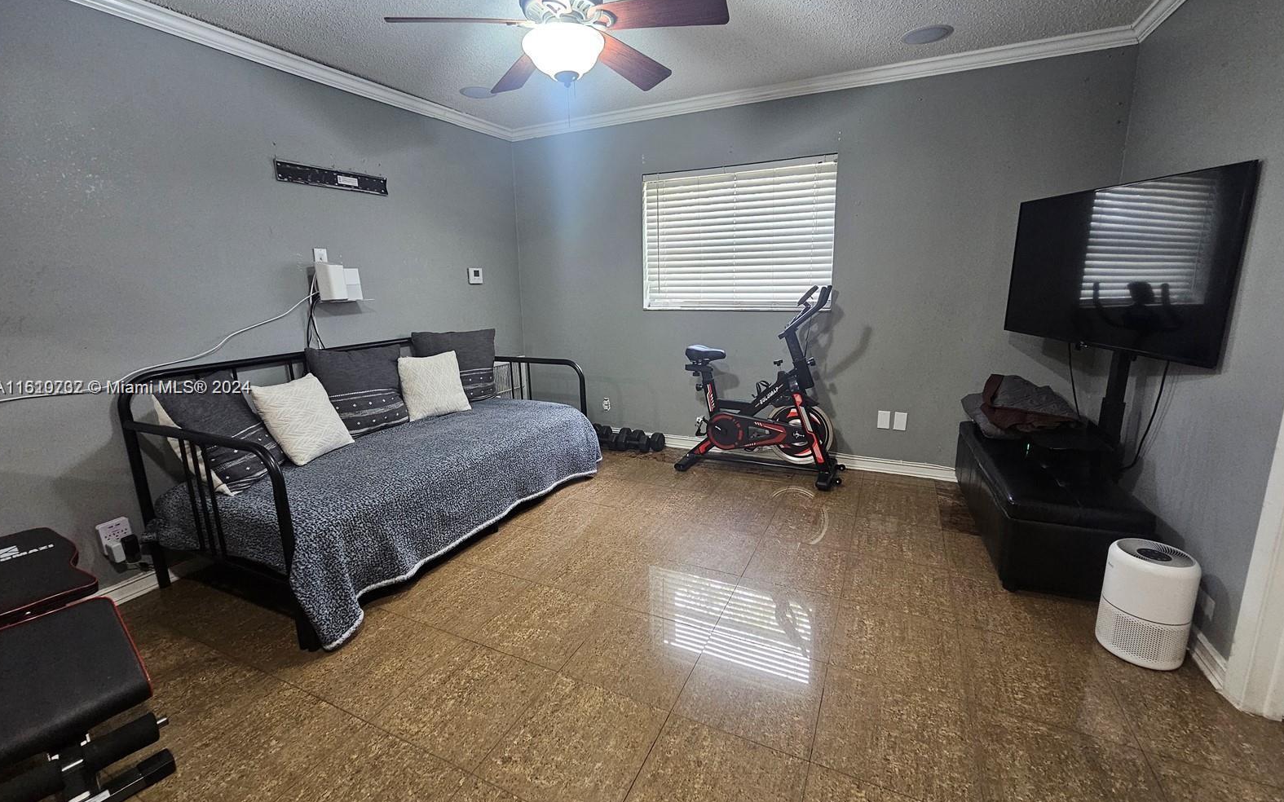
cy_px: 389
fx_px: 490
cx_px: 642
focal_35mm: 14
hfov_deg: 105.3
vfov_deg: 78.6
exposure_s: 1/30
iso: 320
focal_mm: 2.2
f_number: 2.2
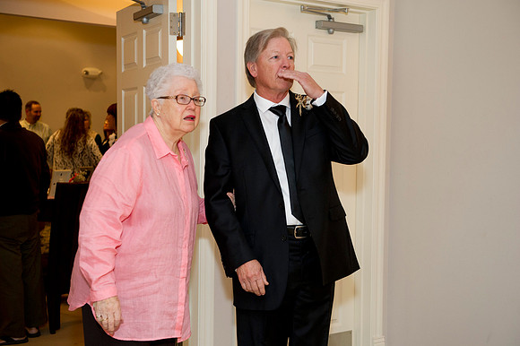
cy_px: 173
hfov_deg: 38.2
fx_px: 751
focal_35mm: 52
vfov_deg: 26.0
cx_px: 260
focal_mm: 52
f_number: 4
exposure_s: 1/80
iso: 1250
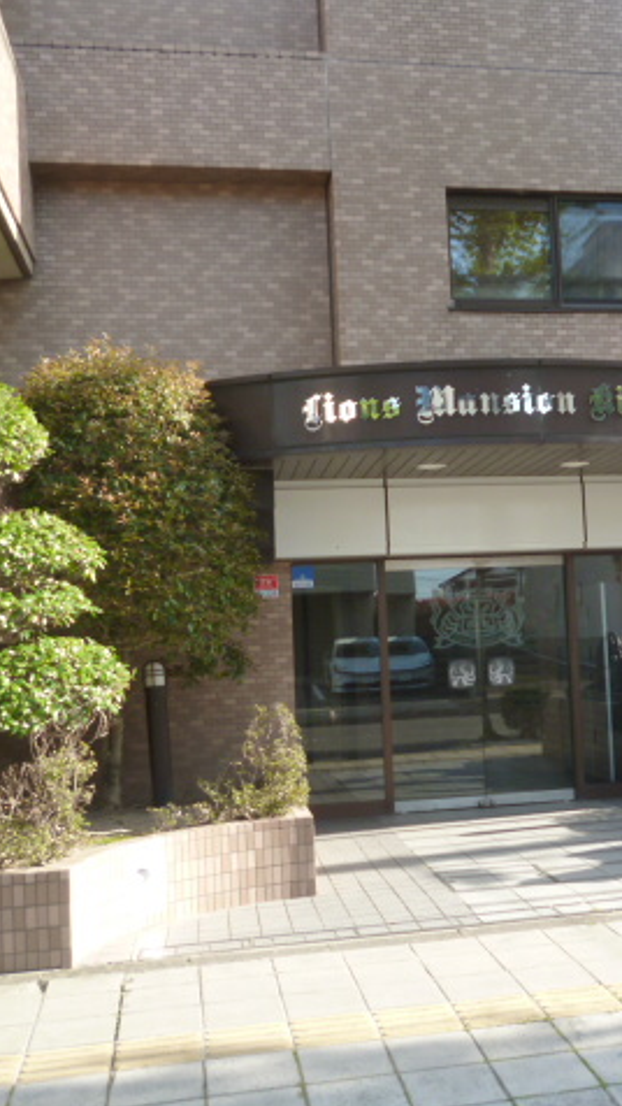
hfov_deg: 28.5
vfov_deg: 49.4
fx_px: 1201
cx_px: 478
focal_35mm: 41
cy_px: 553
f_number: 3.1
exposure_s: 1/200
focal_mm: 5
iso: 100
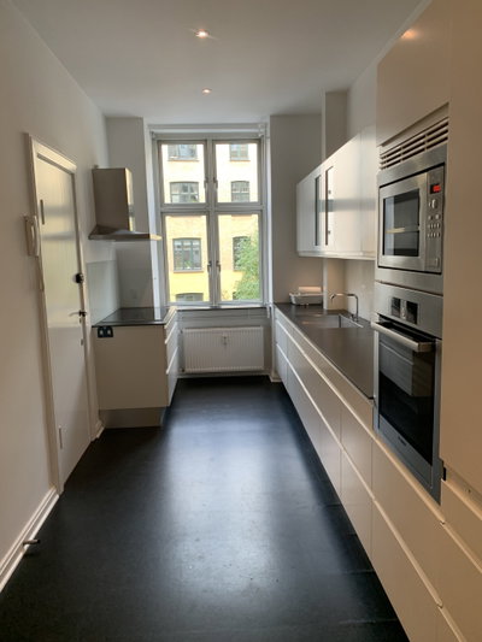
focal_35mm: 26
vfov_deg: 67.3
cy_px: 321
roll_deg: +0.8
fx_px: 483
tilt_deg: -5.8
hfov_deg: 53.1
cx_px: 241
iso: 80
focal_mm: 4.25
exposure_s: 1/50
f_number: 1.8
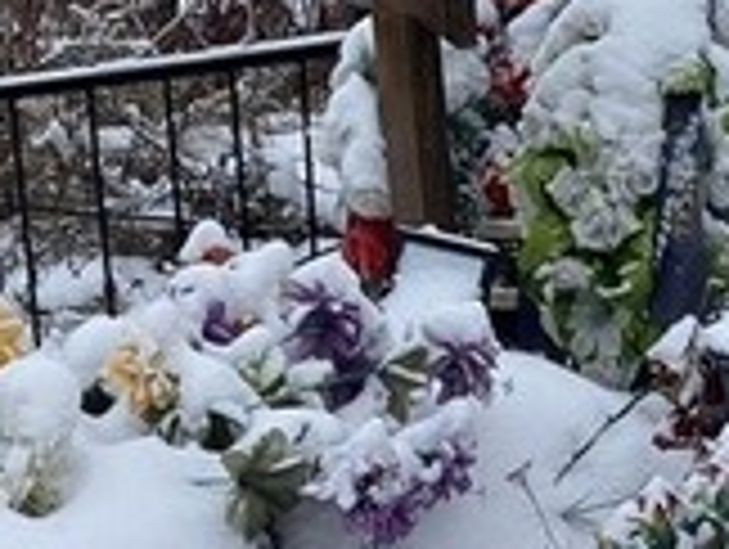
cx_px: 454
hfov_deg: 12.0
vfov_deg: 9.0
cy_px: 621
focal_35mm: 164
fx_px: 3459
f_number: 1.8
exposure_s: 1/772
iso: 32
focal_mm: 4.25
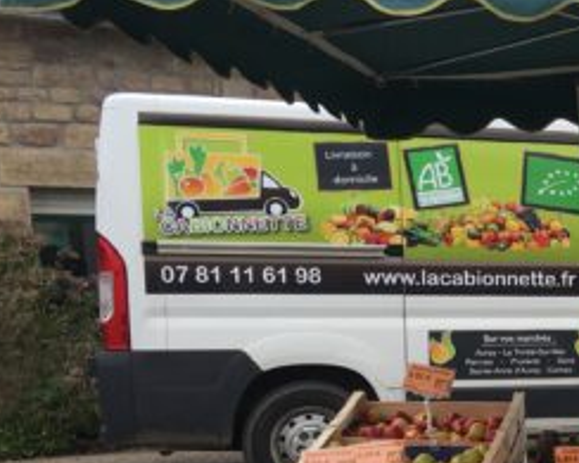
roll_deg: -0.1
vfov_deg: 16.9
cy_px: 451
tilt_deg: -8.3
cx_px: 873
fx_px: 1525
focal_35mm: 89
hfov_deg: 18.9
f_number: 2.2
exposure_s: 1/377
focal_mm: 4.15
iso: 25
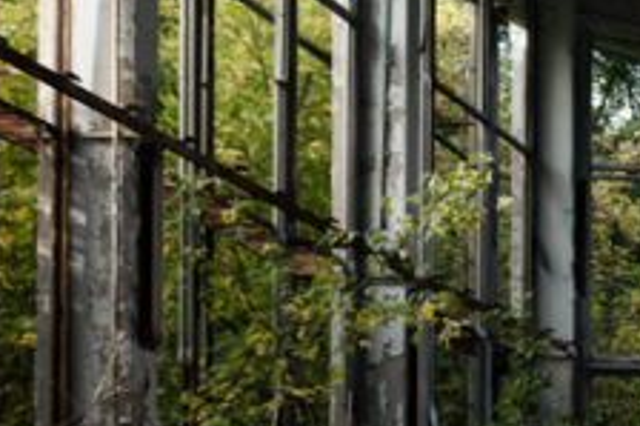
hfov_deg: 11.9
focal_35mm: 151
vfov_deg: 8.9
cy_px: 579
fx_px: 2682
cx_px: 1363
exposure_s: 1/640
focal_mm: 33
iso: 400
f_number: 4
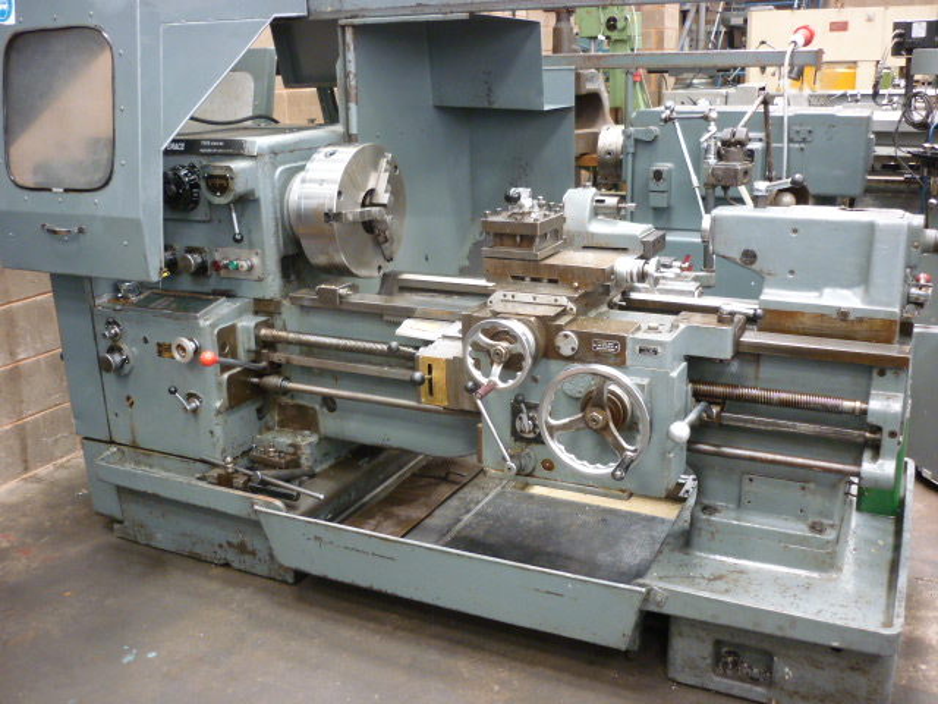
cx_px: 469
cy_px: 352
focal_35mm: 33
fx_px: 894
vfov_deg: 42.9
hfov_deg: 55.4
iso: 250
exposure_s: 1/30
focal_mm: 5.5
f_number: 2.8
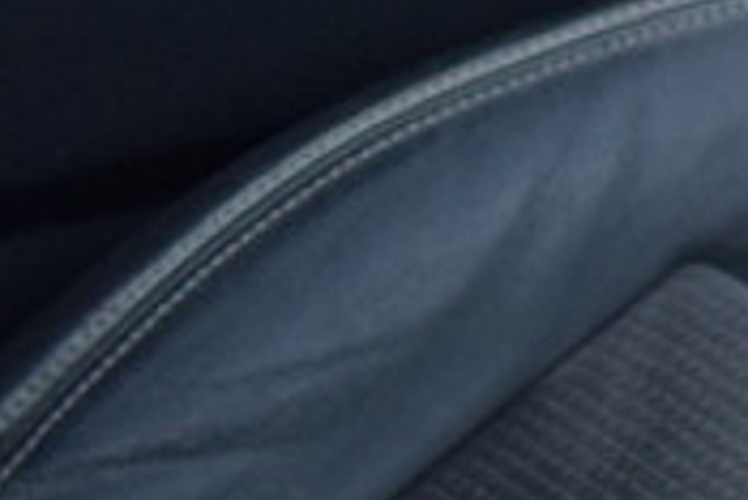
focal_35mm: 252
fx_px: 5240
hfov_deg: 6.8
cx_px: 2740
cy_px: -951
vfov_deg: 5.2
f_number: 4
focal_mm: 21
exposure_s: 1/60
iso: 450
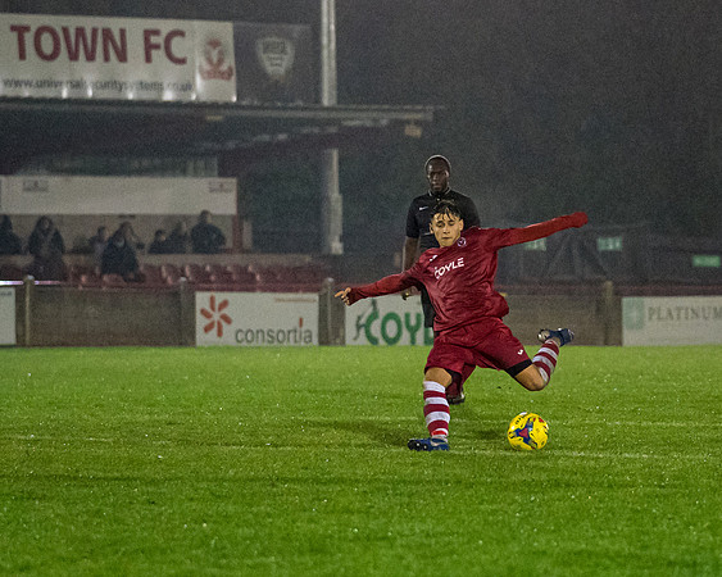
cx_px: 473
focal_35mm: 226
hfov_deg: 8.5
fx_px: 4829
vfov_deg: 6.8
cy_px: 268
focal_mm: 107
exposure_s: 1/1250
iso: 6400
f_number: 2.8
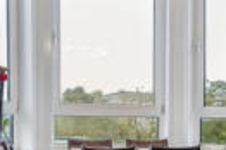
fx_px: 640
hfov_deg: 18.9
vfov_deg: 13.3
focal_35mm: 102
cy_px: 130
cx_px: 271
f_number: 3.2
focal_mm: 13
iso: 400
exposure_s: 1/50
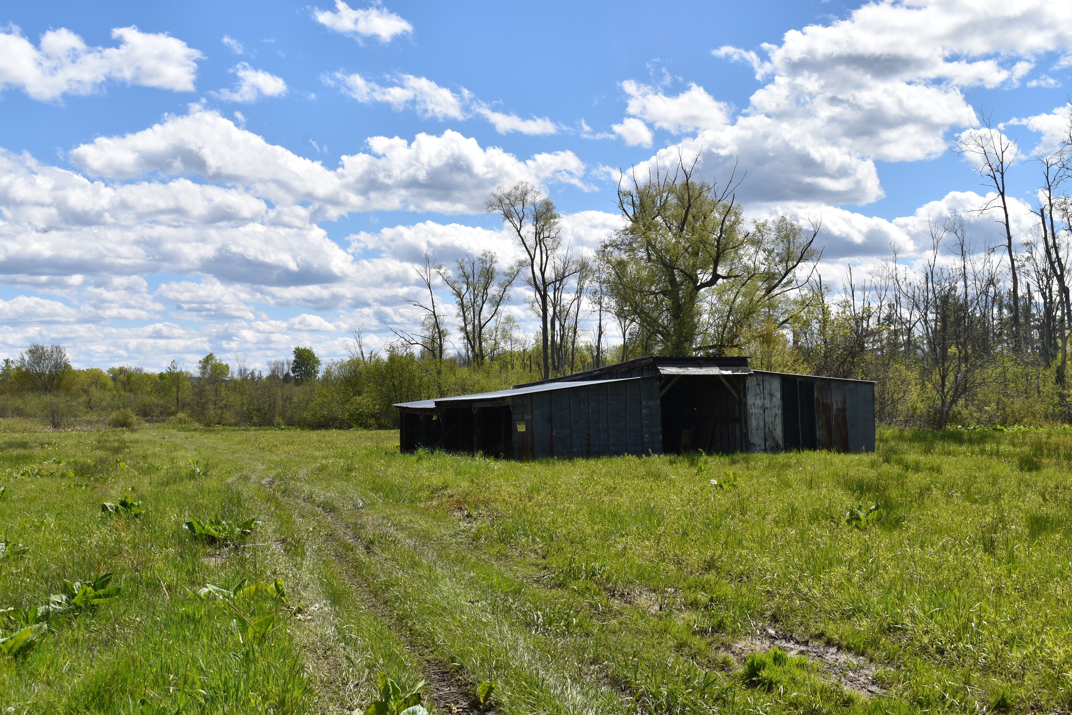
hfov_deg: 42.3
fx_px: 1385
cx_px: 536
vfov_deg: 29.0
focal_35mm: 46
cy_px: 358
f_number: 10
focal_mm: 31
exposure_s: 1/400
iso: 200
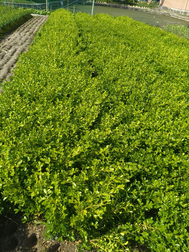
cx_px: 94
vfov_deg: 67.3
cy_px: 126
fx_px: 189
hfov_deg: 53.1
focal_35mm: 26
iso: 80
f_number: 1.8
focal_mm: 4.84
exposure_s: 1/1575
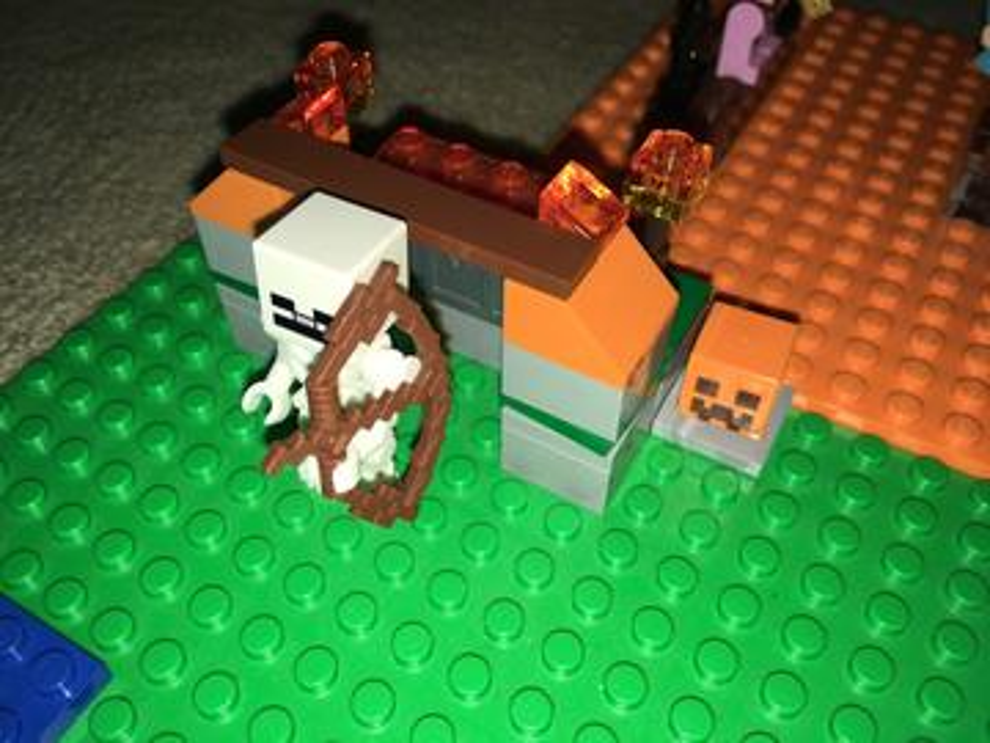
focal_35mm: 29
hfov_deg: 61.7
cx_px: 495
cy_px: 372
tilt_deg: -48.3
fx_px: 829
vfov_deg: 48.2
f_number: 2.2
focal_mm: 4.15
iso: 25
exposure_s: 1/199
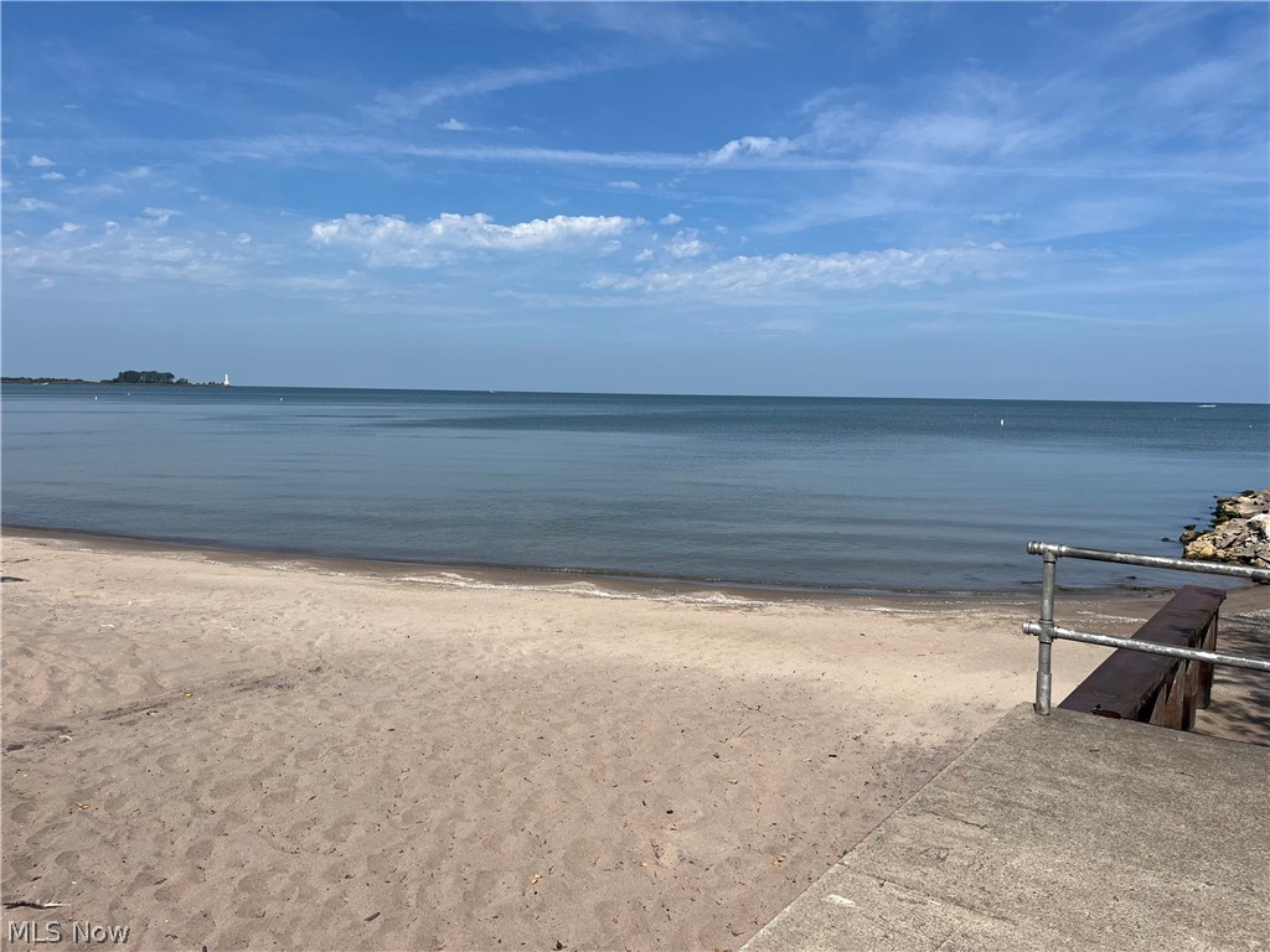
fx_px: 954
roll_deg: -0.9
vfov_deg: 53.1
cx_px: 635
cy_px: 476
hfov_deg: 67.3
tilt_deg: -5.4
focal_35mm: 26
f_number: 1.6
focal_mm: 5.1
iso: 50
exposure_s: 1/6897
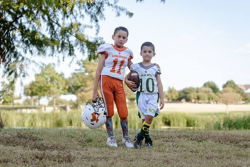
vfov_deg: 19.2
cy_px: 83
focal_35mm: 71
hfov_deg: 28.5
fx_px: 493
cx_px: 125
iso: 125
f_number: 3.2
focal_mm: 70
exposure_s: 1/320
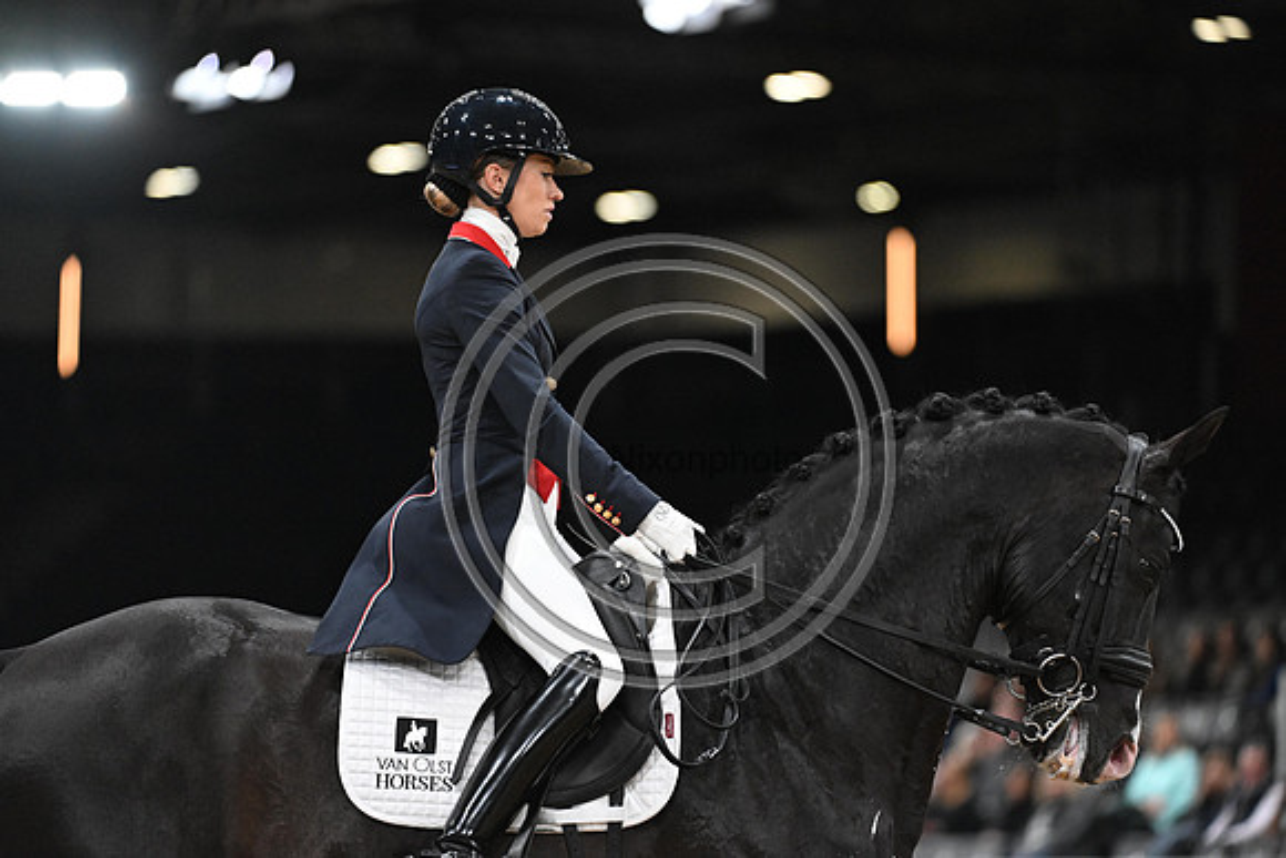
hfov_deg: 7.6
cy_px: 429
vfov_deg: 5.1
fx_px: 9647
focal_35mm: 270
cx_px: 643
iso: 6400
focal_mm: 270
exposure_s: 1/640
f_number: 4
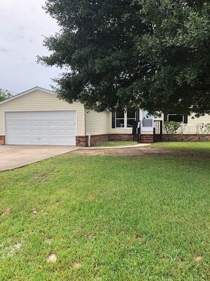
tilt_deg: -2.7
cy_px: 140
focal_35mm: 28
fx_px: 226
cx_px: 105
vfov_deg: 63.4
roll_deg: +0.1
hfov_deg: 49.7
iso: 20
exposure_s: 1/510
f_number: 1.8
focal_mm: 3.99
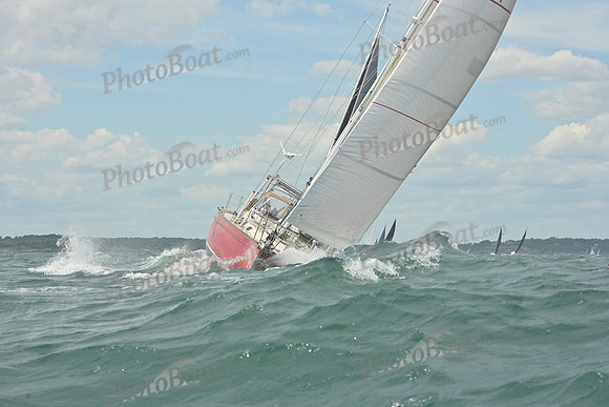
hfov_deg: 18.3
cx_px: 304
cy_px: 204
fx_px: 1895
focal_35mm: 112
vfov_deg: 12.2
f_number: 13
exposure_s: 1/1250
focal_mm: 112
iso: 320
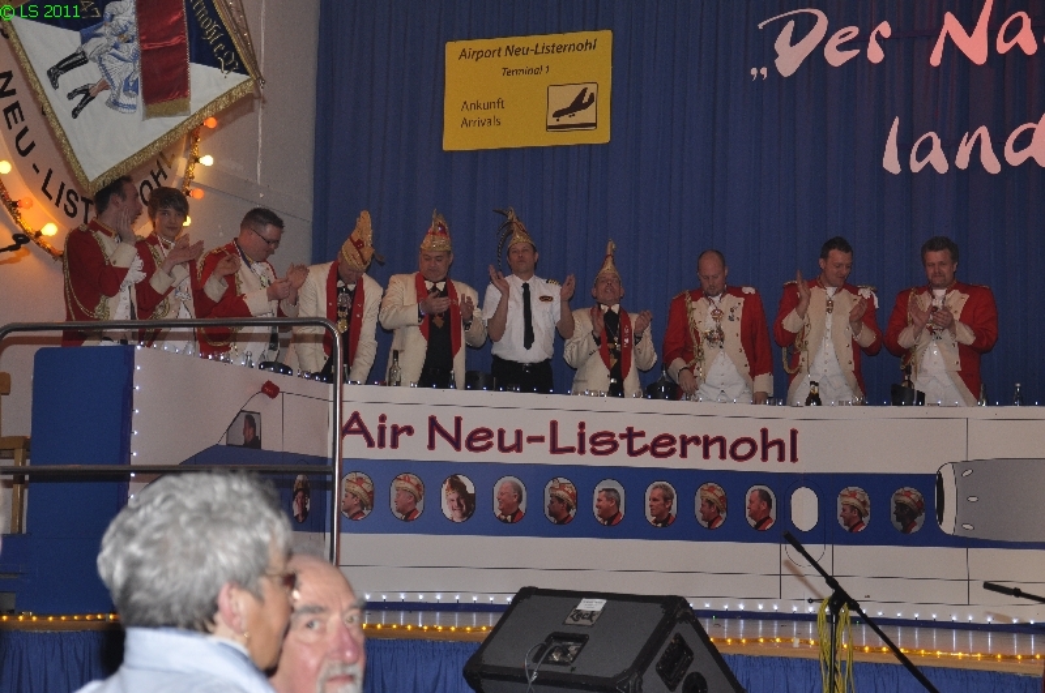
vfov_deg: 18.9
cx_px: 522
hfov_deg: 28.1
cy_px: 346
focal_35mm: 72
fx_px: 2087
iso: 400
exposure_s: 1/60
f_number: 4.8
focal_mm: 48
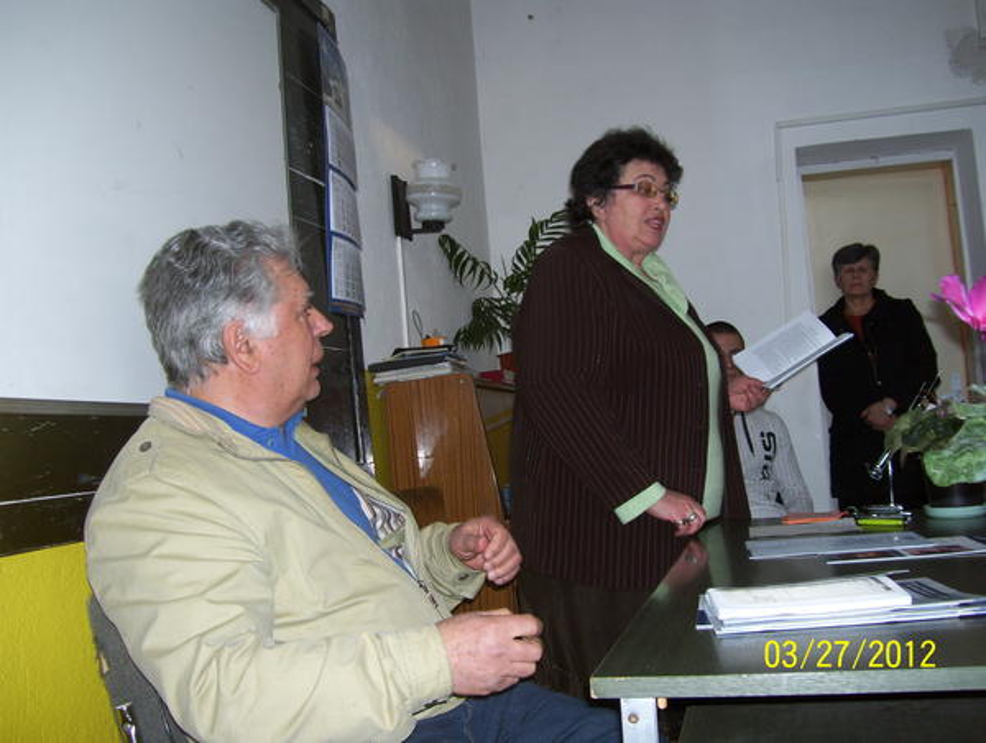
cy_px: 372
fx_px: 1027
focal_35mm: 36
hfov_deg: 51.3
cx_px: 493
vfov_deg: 39.8
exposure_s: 1/60
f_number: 2.7
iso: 80
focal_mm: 6
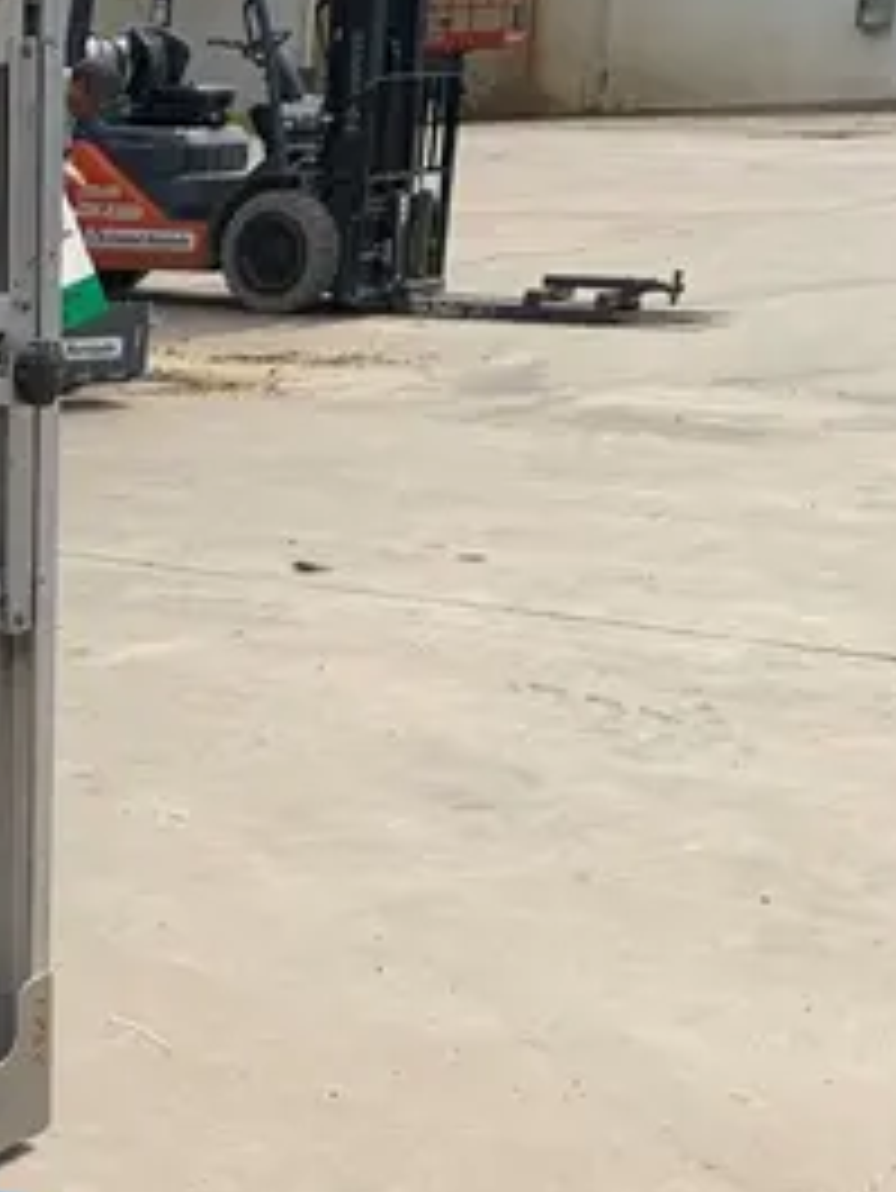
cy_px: 1149
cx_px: -266
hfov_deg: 19.0
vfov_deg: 25.8
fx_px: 2483
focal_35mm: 72
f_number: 1.8
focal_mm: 4.25
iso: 25
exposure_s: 1/2309
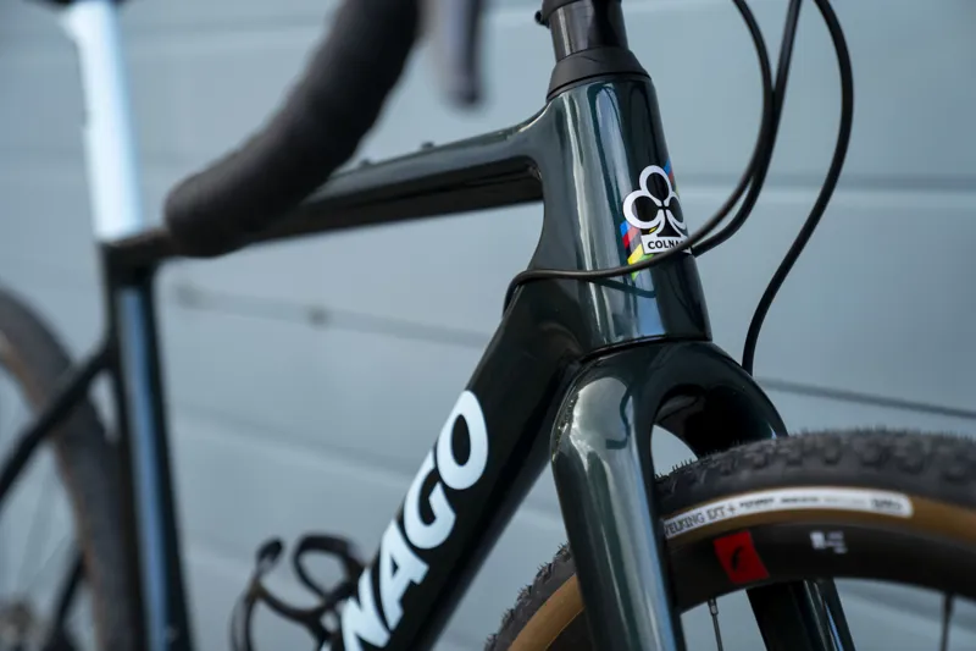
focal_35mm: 68
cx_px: 488
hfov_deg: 29.7
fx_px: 1843
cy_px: 326
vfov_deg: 20.0
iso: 250
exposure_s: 1/500
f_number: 2.8
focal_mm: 68
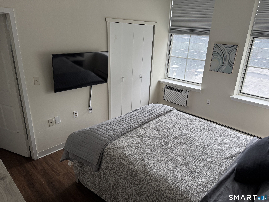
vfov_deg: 56.8
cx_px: 134
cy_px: 101
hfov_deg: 71.6
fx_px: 187
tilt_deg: -21.5
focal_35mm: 24
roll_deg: -2.5
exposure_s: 1/95
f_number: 1.78
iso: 200
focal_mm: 6.76
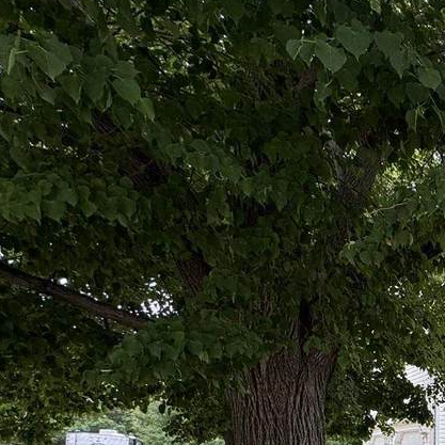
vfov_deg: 38.0
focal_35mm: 38
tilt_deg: -0.5
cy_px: 465
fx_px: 553
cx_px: 634
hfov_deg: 30.0
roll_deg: -0.6
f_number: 2.2
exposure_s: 1/174
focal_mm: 2.22
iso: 40
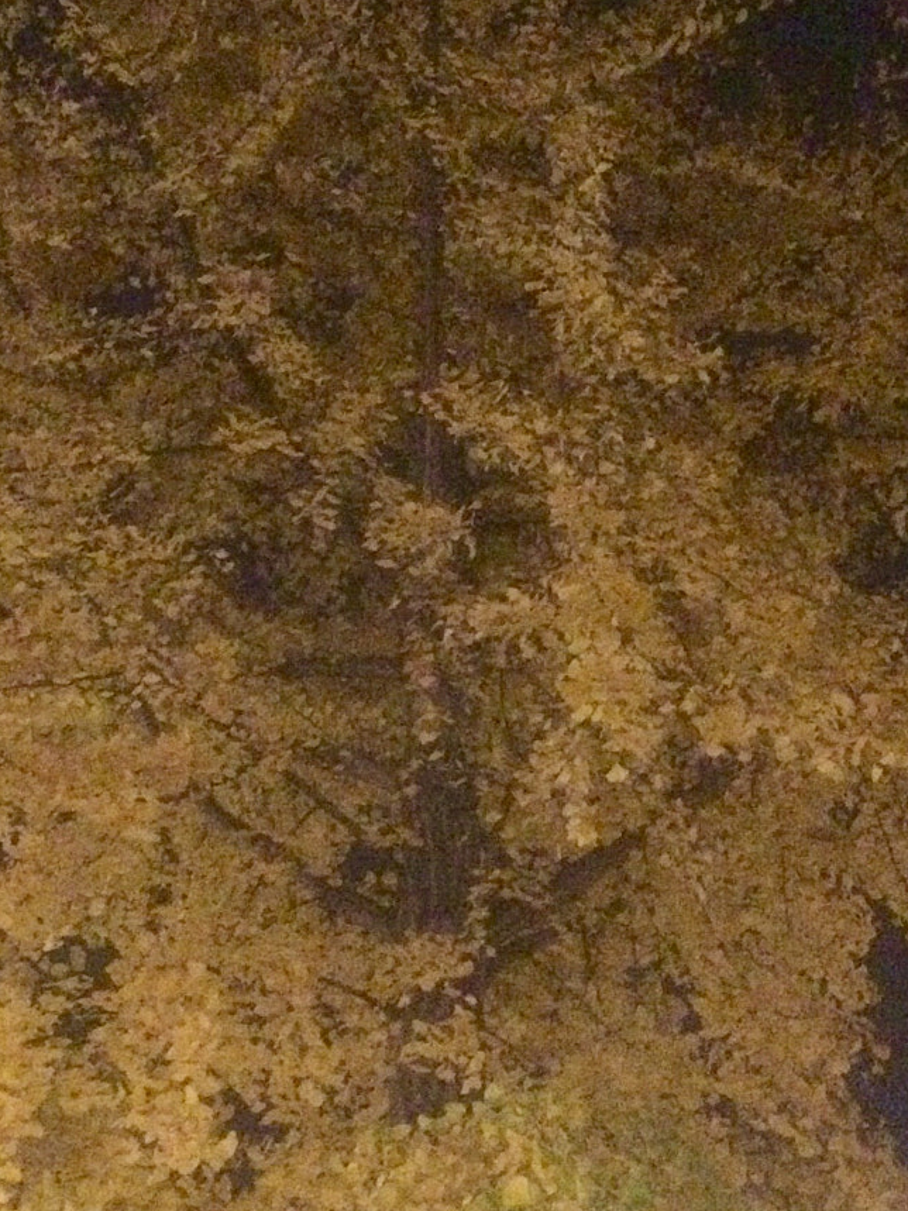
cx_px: 423
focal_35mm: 54
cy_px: 523
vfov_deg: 35.5
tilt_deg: +36.6
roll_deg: +0.9
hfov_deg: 27.0
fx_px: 1889
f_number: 2.2
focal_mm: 4.15
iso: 1250
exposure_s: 1/17
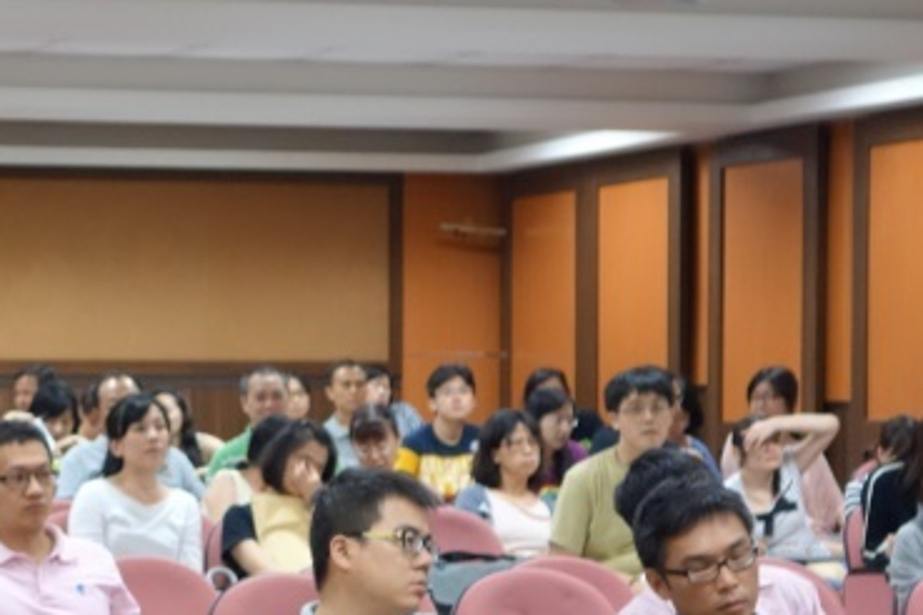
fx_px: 4051
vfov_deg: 8.6
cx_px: -93
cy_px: 581
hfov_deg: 12.8
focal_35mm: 158
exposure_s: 1/30
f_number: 3.5
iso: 800
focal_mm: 21.08
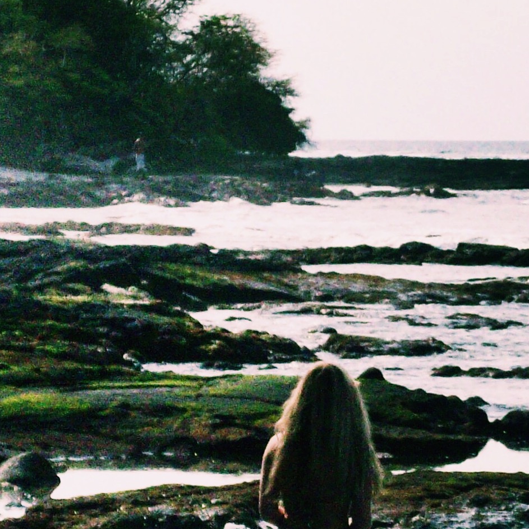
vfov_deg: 5.6
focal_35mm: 312
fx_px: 5394
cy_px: 348
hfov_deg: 5.6
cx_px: 456
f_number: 10.4
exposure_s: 1/659
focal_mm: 18.6
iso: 200
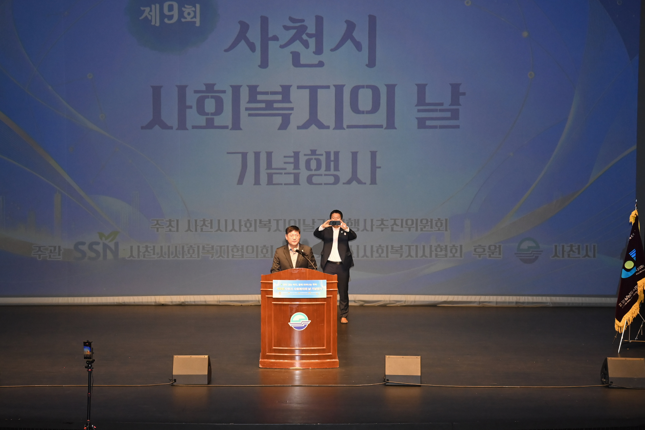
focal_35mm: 62
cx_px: 298
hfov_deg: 32.4
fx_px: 1111
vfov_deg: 21.9
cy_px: 215
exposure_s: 1/200
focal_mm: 55
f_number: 5.6
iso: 4000
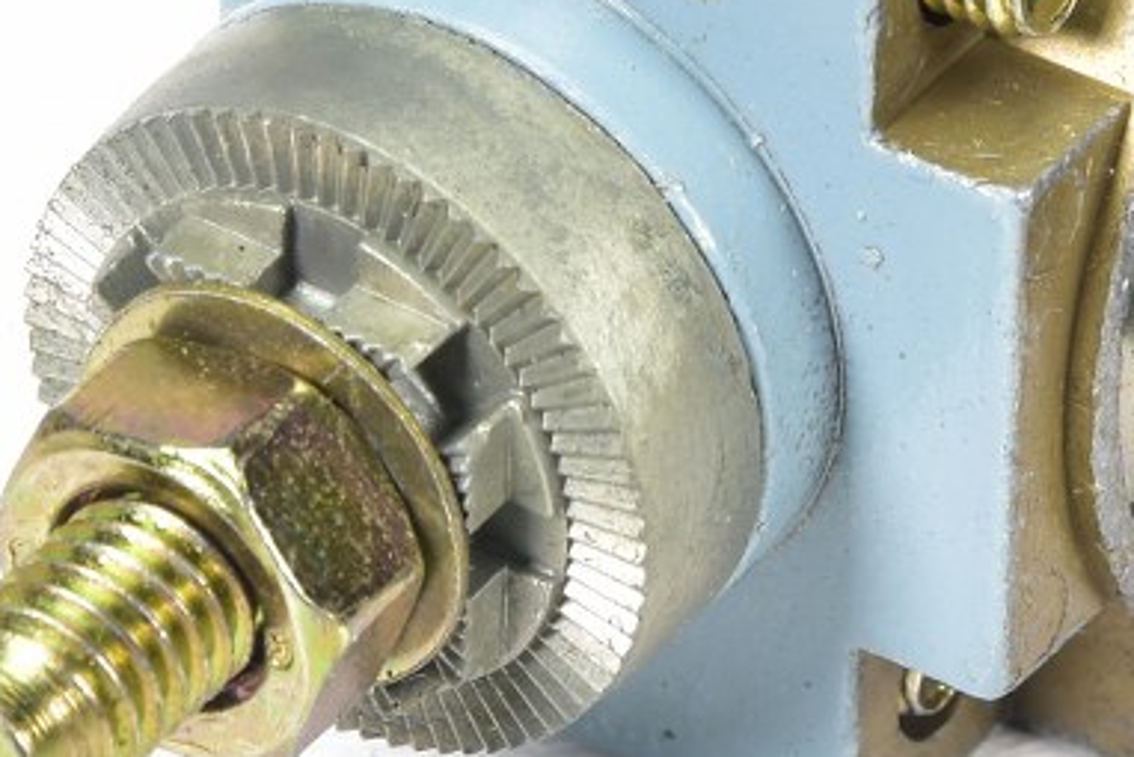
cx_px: 707
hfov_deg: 4.1
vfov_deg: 2.7
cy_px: 212
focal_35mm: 502
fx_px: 15818
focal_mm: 80
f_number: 13
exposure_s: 1/15
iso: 200
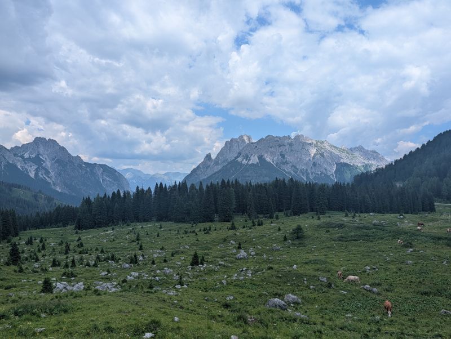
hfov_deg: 71.5
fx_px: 313
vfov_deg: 56.9
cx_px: 226
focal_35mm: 24
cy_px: 170
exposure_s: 1/1314
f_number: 1.68
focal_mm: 6.9
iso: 24
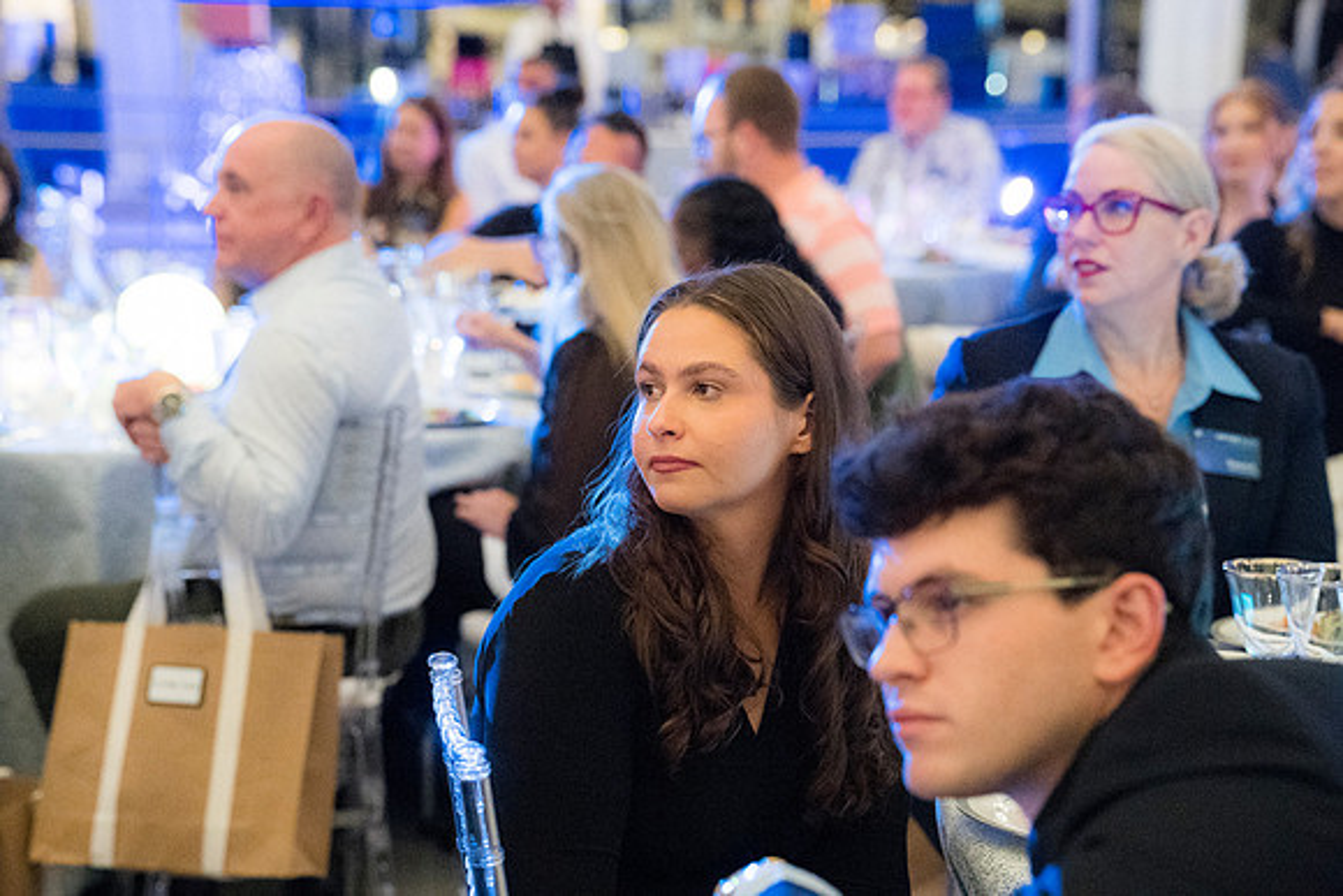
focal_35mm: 82
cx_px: 672
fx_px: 3060
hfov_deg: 24.8
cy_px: 448
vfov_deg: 16.7
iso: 12800
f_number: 4
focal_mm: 82
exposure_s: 1/125
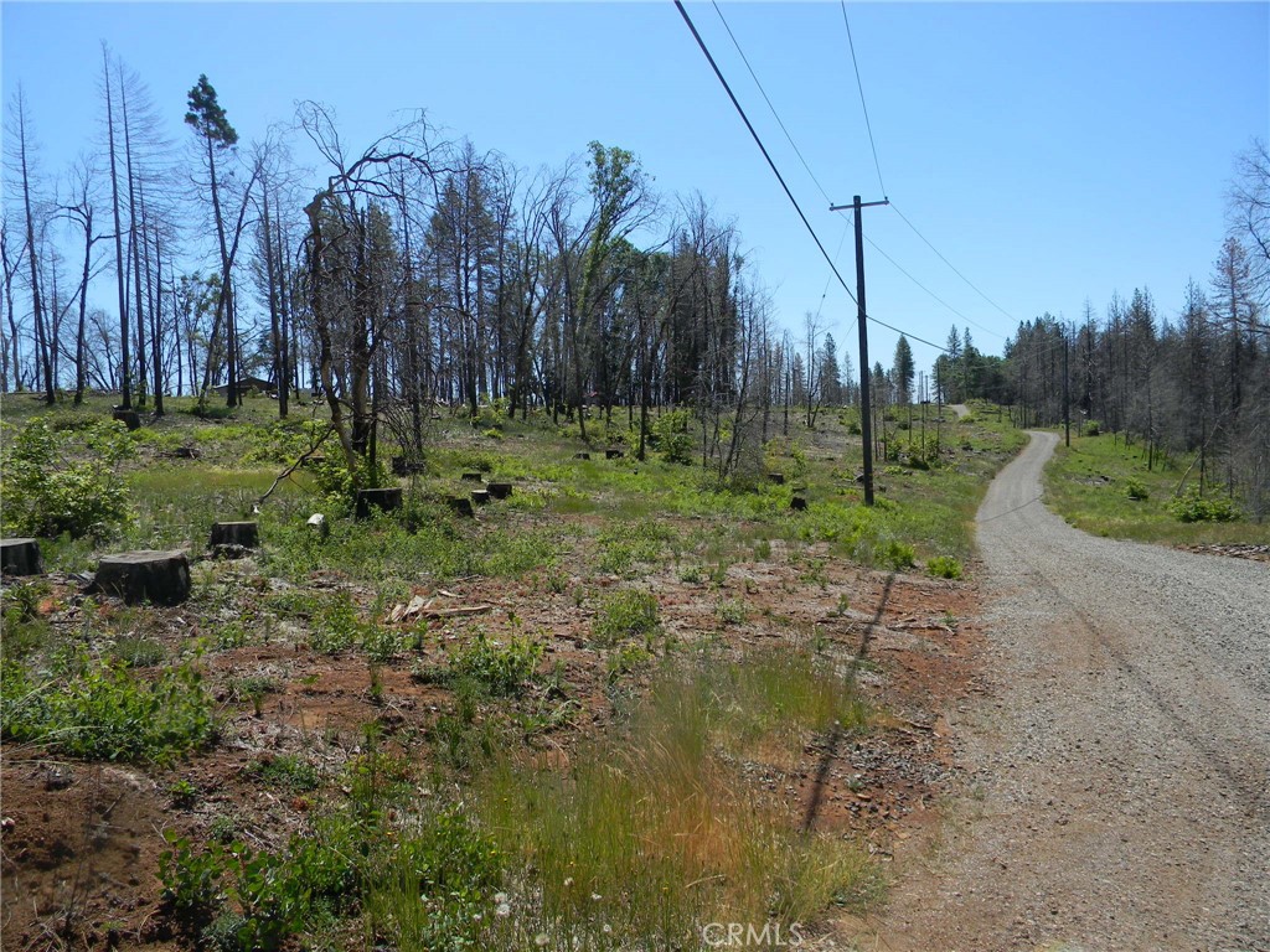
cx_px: 635
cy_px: 476
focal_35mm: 28
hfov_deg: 63.4
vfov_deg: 49.7
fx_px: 1027
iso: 80
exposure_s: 1/813
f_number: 3.5
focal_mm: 5
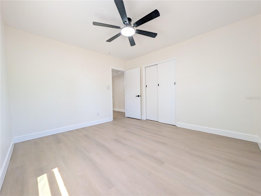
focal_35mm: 12
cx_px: 130
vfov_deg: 94.6
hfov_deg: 110.5
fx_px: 91
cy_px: 98
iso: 131
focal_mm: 2.02
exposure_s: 1/361
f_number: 1.7
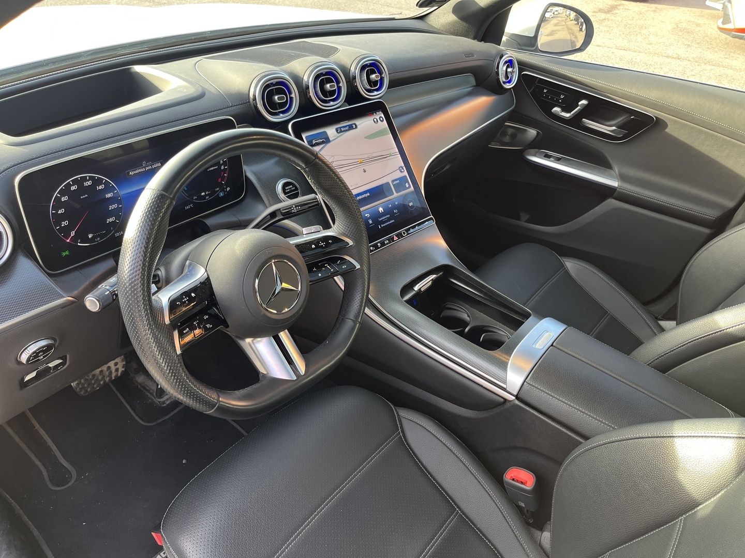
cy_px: 279
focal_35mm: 26
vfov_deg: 53.1
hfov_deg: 67.3
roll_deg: -5.2
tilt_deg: -36.7
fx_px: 560
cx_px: 372
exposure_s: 1/122
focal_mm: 5.1
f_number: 1.6
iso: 80
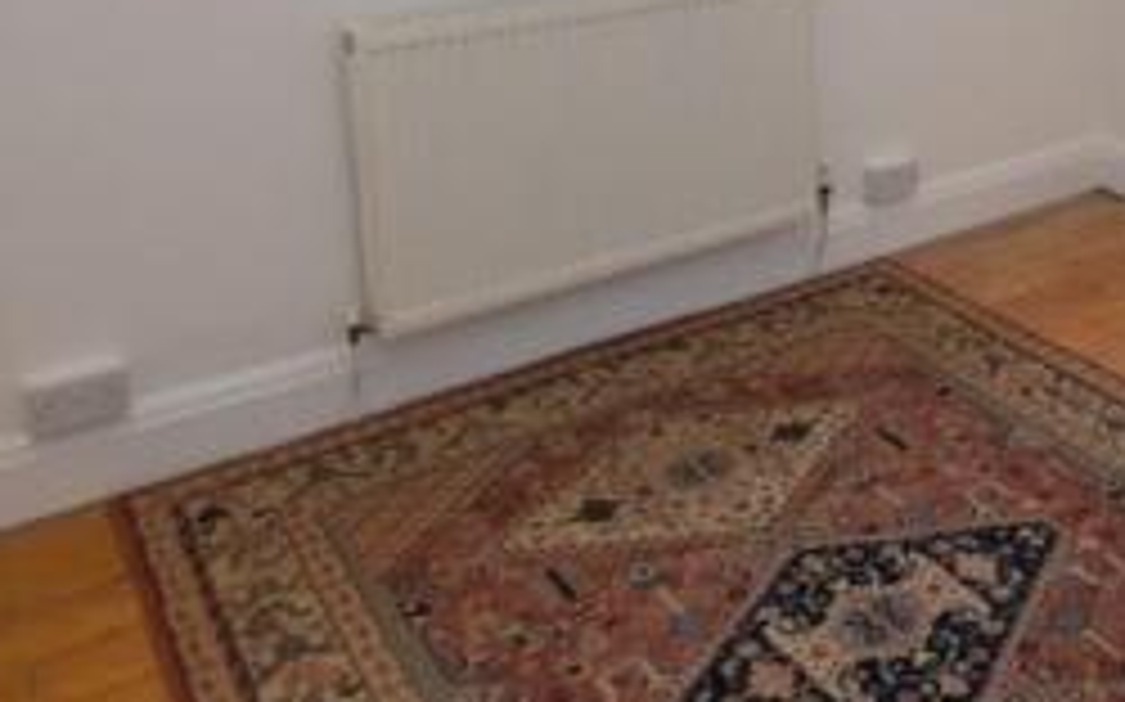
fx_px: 1226
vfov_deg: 29.7
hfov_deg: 45.6
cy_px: -11
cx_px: 970
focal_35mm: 40
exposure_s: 1/50
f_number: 3.5
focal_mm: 10
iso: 100
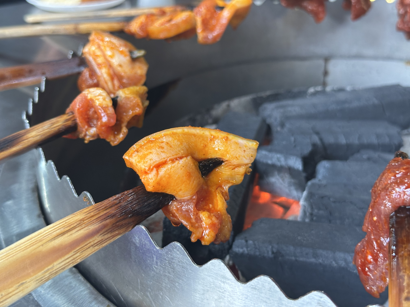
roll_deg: +1.1
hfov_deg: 39.7
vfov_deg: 30.3
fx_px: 569
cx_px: 205
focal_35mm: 48
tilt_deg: -27.8
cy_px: 154
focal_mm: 6.9
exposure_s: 1/33
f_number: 1.8
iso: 200
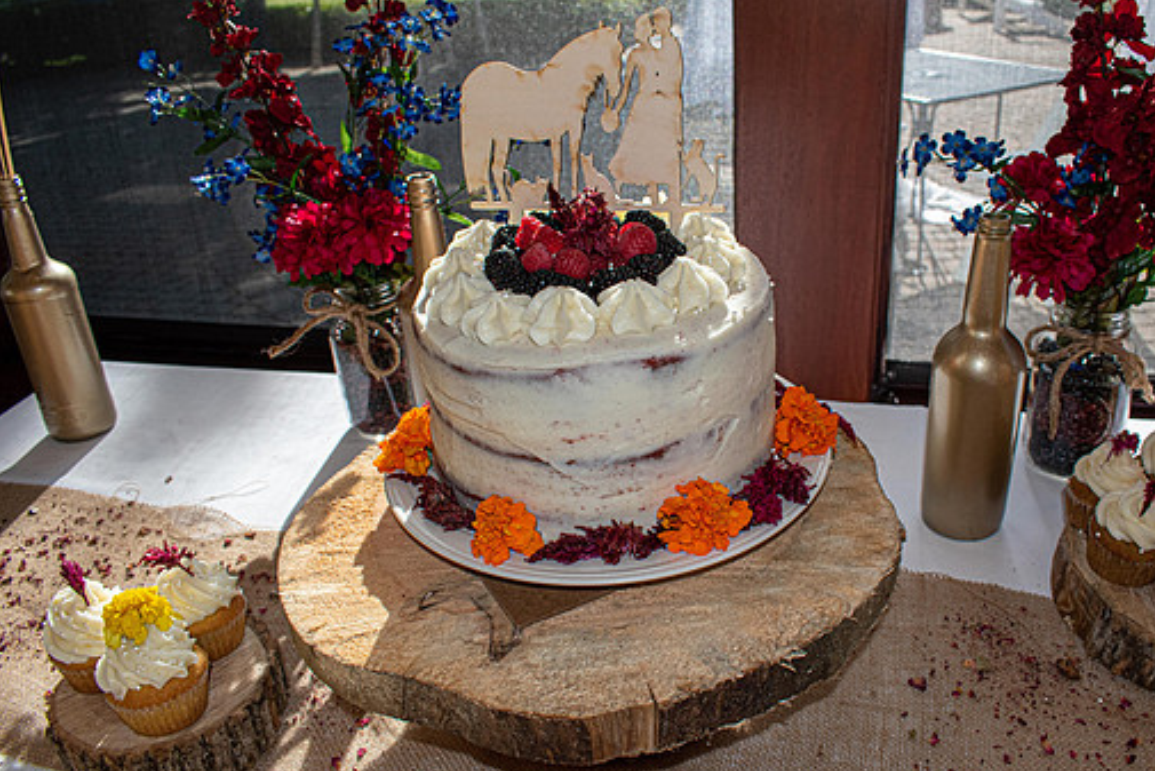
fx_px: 995
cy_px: 367
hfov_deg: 60.0
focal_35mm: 31
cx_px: 659
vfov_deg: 42.3
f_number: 5.6
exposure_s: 1/125
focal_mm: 18
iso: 400
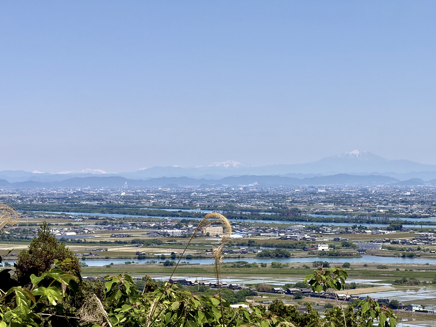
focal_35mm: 120
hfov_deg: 16.4
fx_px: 1511
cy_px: 164
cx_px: 218
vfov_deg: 12.3
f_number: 2.8
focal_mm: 15.66
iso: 50
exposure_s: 1/2439
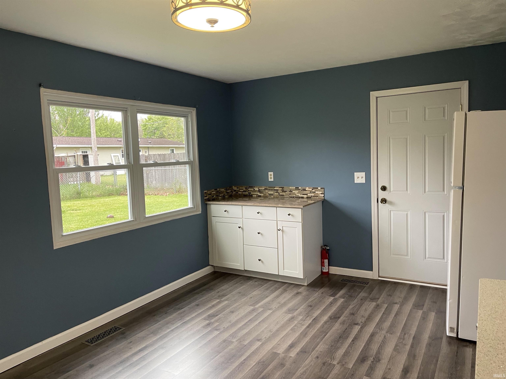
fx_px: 365
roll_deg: +1.6
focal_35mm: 25
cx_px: 253
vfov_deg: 54.9
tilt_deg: -4.9
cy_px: 190
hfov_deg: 69.4
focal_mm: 5.1
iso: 160
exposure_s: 1/60
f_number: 1.6
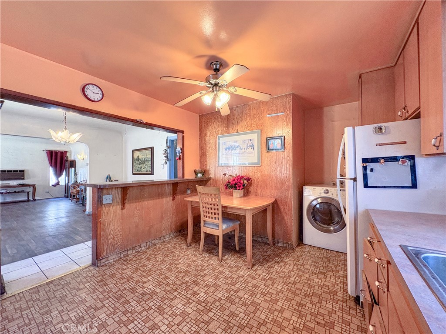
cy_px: 167
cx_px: 223
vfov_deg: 85.7
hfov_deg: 102.1
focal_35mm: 14
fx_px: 180
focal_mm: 2.22
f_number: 2.2
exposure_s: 1/60
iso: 320
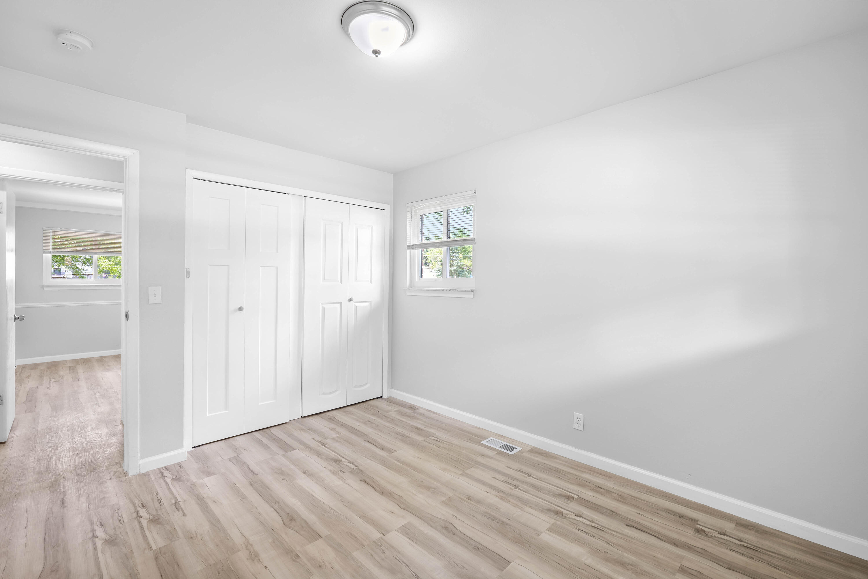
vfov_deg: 77.3
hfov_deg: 100.4
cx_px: 434
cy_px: 290
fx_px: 362
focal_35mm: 15
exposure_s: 1/6
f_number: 7.1
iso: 400
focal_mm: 15
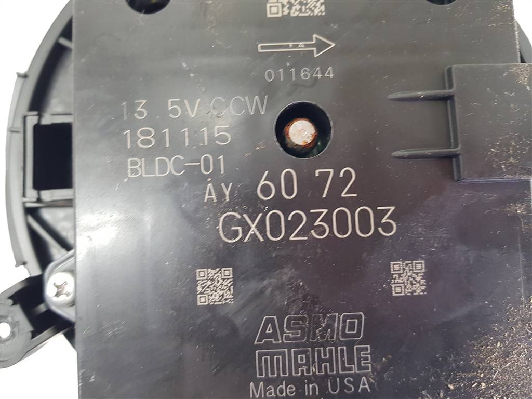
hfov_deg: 67.3
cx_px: 266
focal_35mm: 26
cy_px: 200
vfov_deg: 53.1
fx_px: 400
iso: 160
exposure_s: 1/33
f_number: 1.7
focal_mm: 4.2
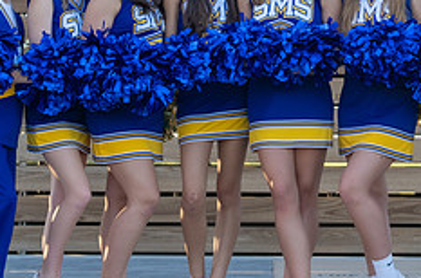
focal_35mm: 266
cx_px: 336
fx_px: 3102
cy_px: 42
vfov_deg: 5.1
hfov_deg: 7.8
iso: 250
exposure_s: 1/320
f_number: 4
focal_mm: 70
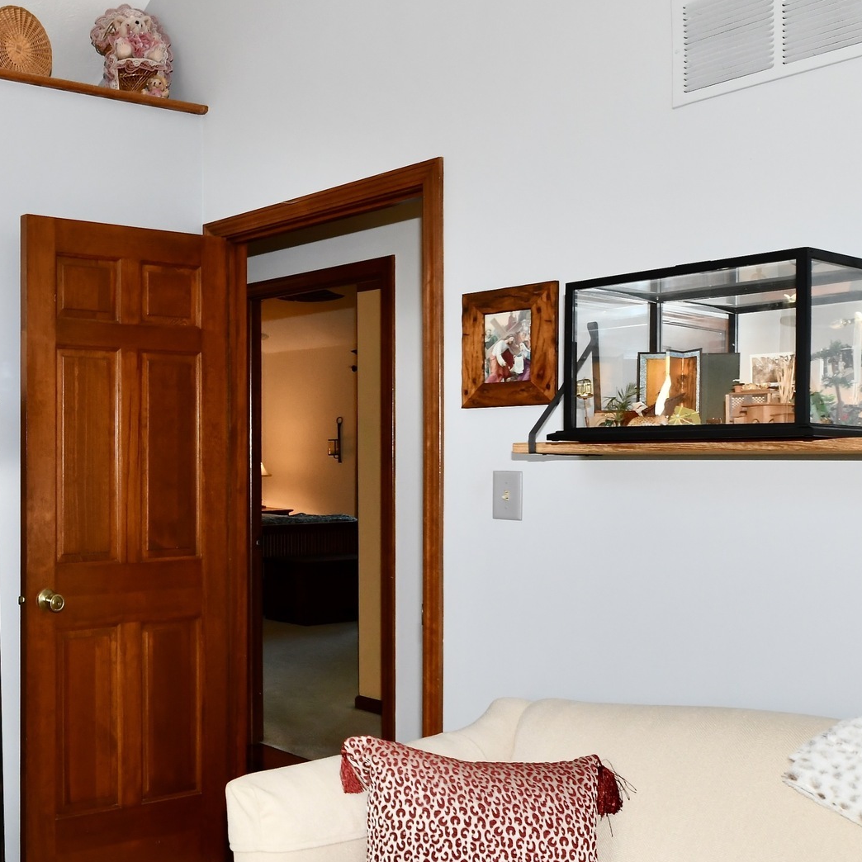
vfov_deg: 47.1
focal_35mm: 35
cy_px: 484
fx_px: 986
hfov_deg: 39.0
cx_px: -83
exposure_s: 1/60
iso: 640
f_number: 6.3
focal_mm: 14
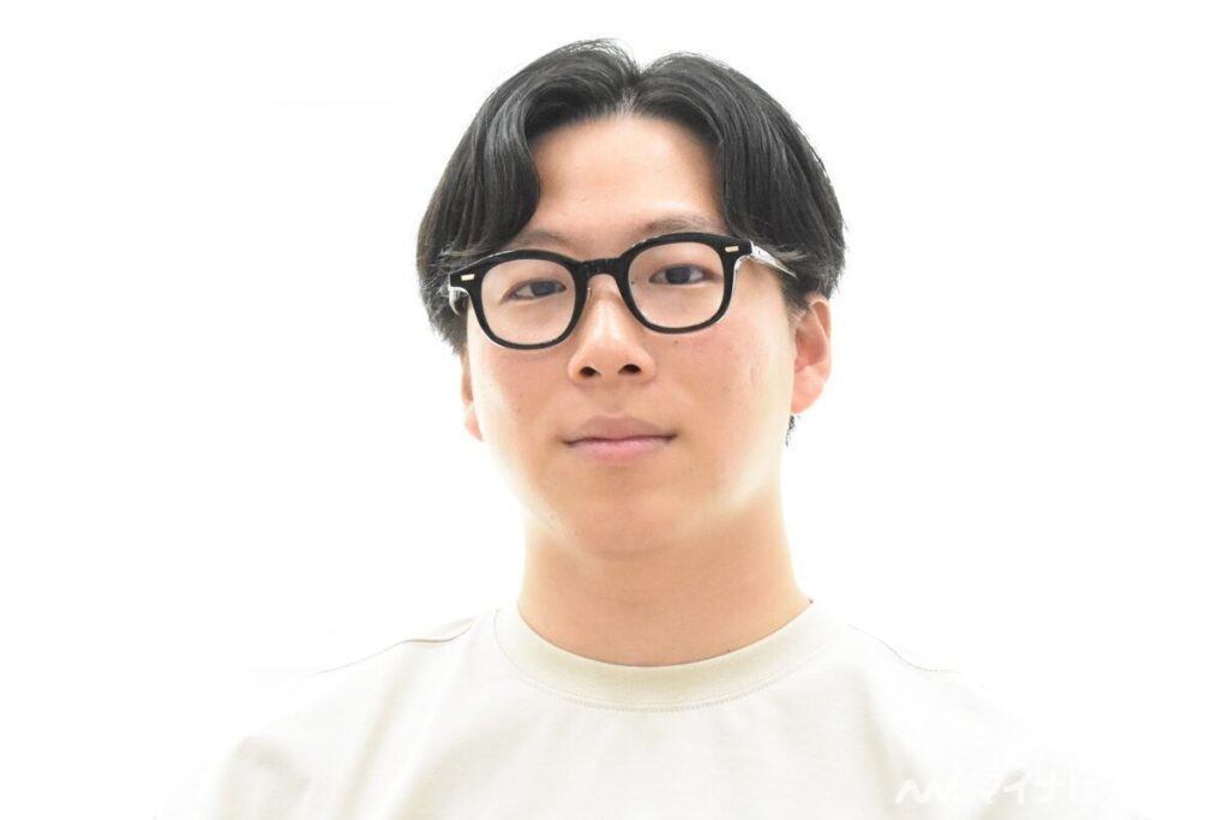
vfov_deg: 15.7
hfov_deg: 23.4
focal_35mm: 87
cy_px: 410
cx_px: 614
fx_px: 2970
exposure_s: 1/250
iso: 8000
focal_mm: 58
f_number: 5
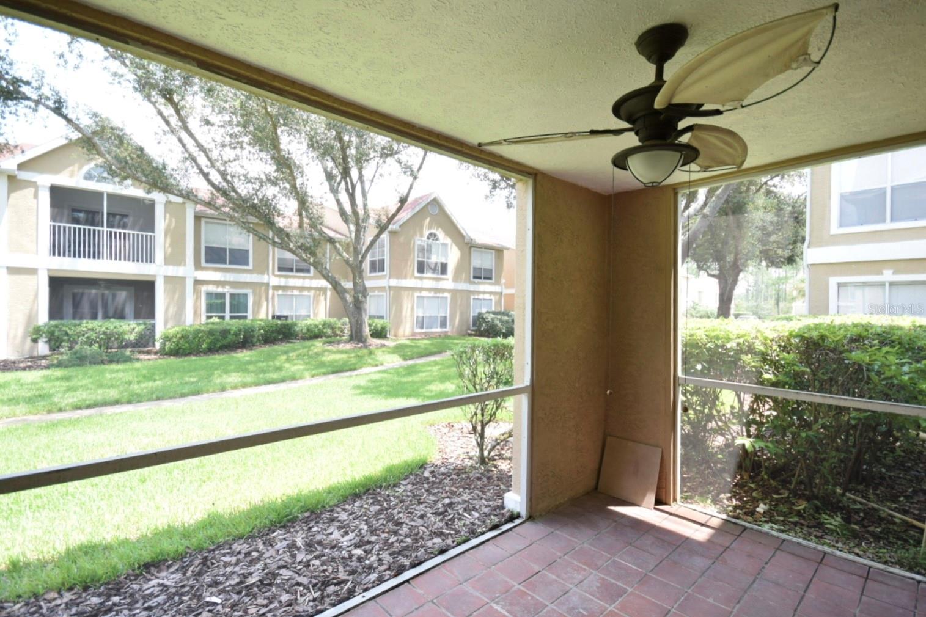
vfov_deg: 77.3
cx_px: 463
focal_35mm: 15
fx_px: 386
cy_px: 308
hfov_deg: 100.4
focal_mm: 10
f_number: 5.6
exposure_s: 1/100
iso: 400
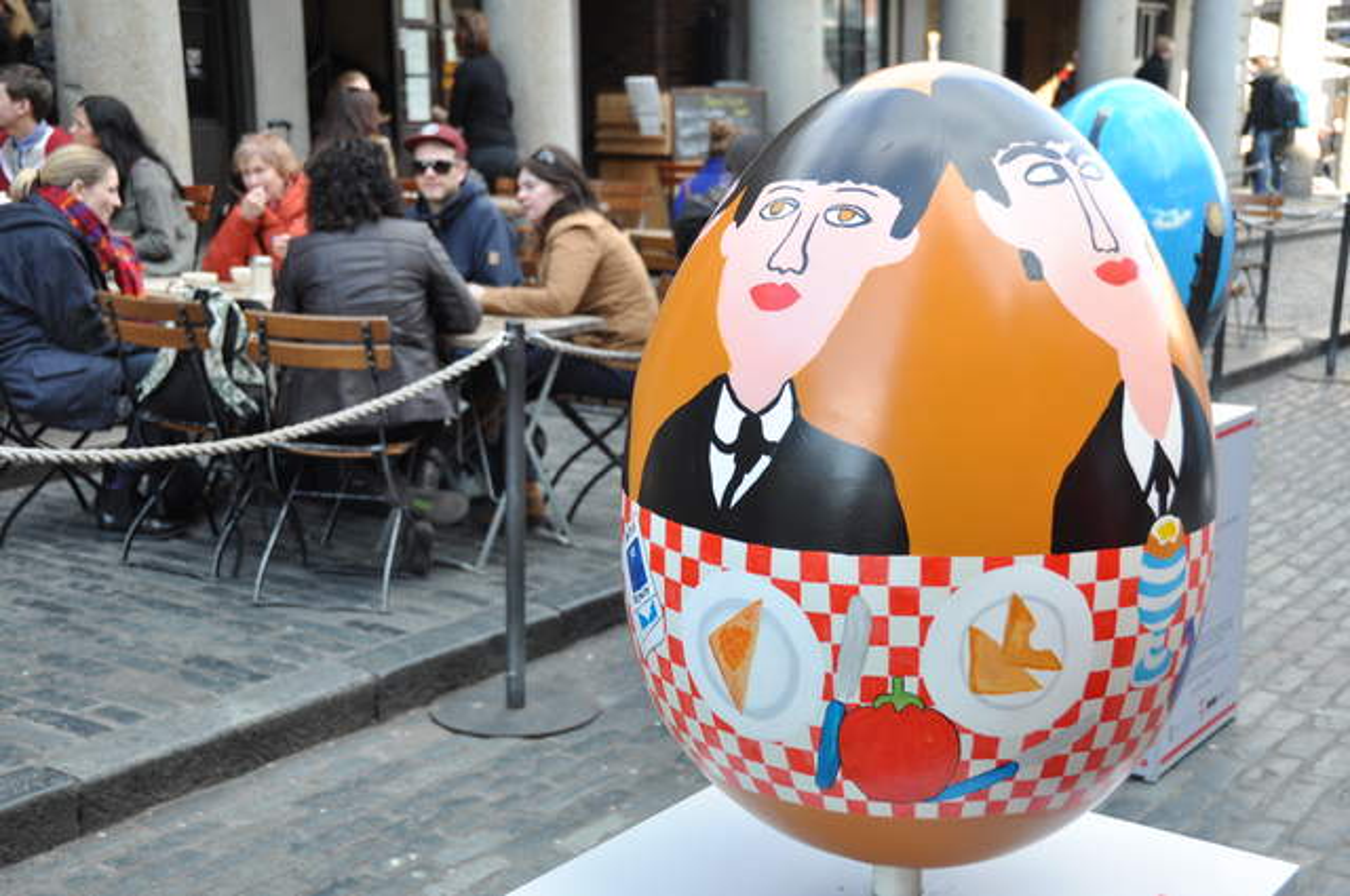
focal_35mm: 48
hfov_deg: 41.2
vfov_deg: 28.0
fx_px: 1798
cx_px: 675
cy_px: 448
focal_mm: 32
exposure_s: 1/125
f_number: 5.6
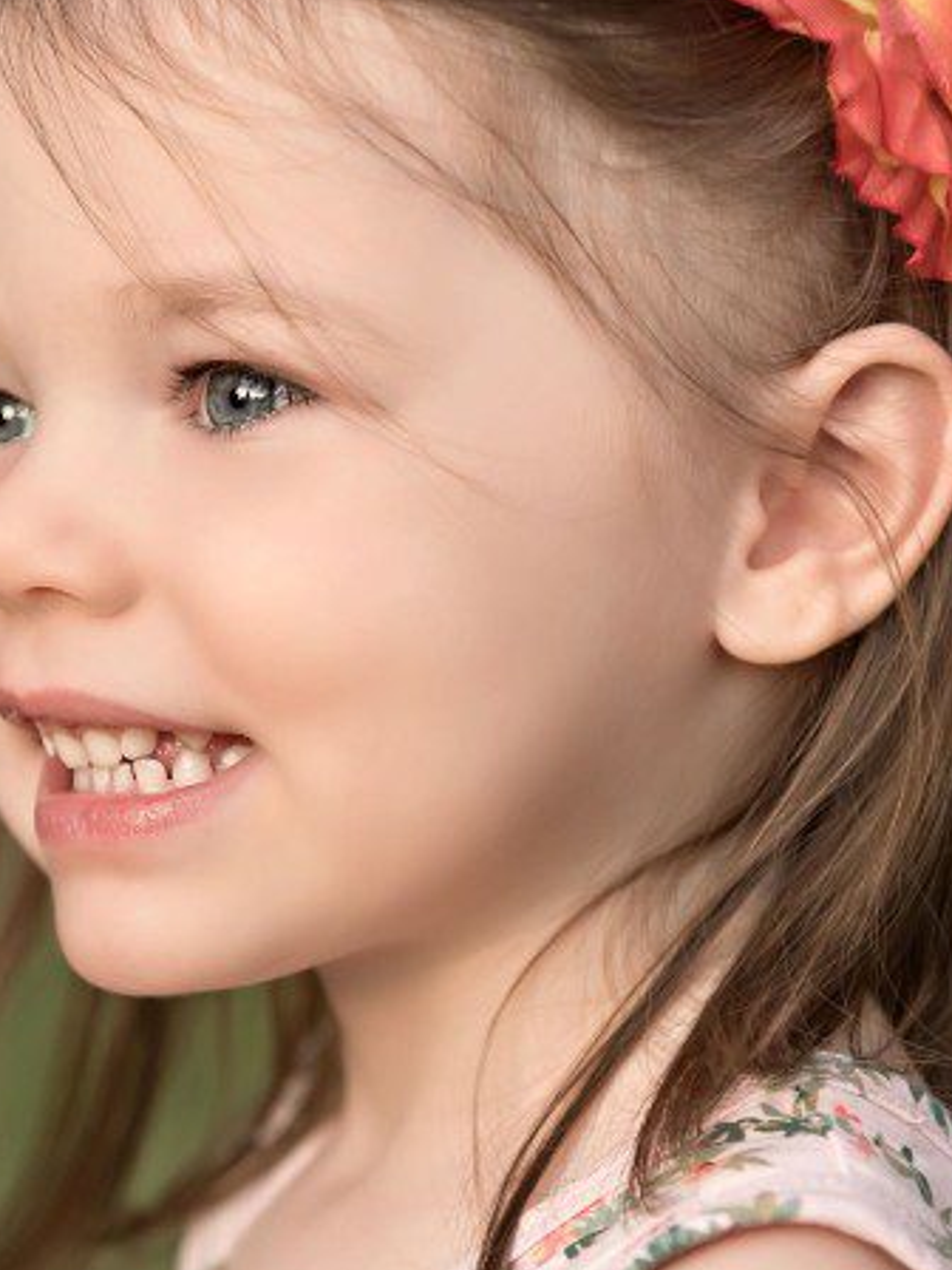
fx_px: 4840
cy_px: 680
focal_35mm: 132
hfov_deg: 11.2
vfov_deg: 14.9
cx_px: 334
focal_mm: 60
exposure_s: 1/400
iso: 640
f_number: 3.2
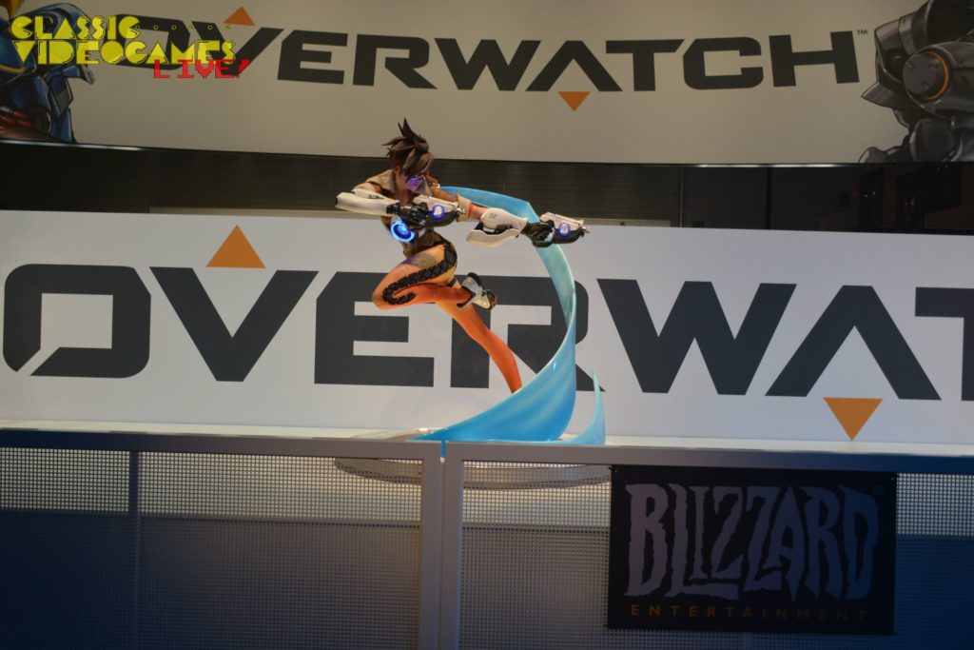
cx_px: 487
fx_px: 933
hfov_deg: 55.1
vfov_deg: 38.4
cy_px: 325
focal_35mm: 34
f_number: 4
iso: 400
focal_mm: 23
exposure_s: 1/60
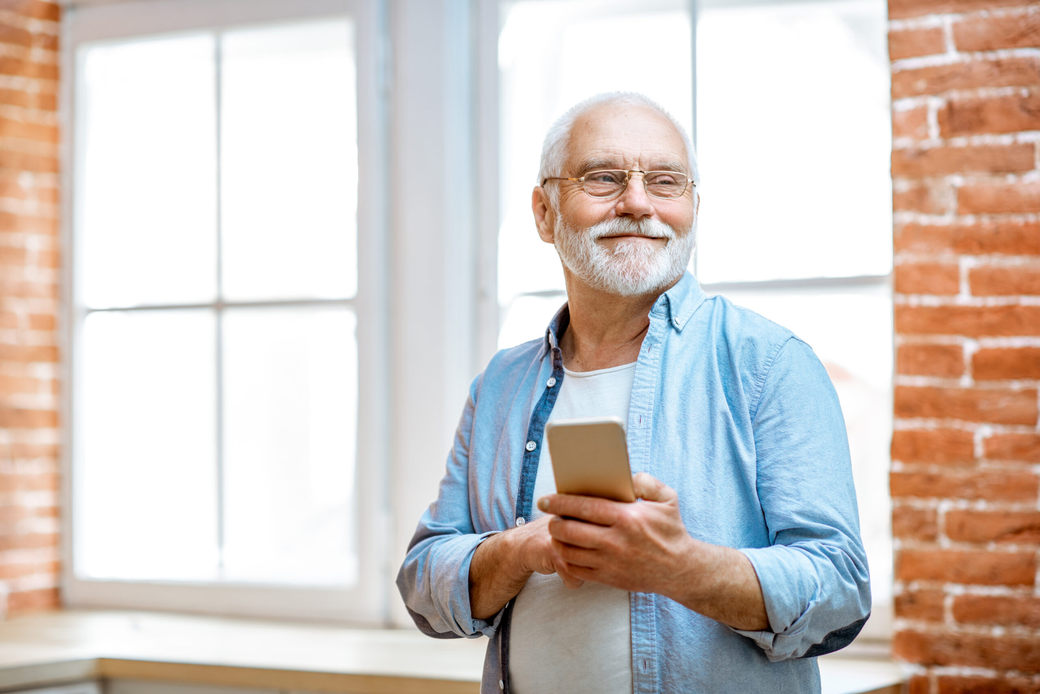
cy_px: 347
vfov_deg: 16.1
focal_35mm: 85
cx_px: 520
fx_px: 2456
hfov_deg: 23.9
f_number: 2.2
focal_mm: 85
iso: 160
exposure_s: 1/200
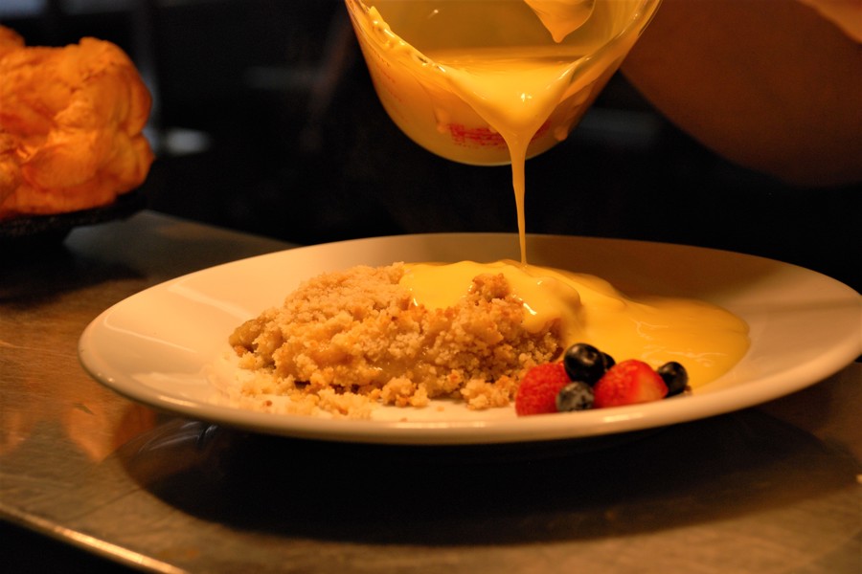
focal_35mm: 93
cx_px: 431
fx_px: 2227
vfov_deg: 14.7
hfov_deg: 21.9
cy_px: 287
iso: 400
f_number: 5.3
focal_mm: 62
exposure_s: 1/800
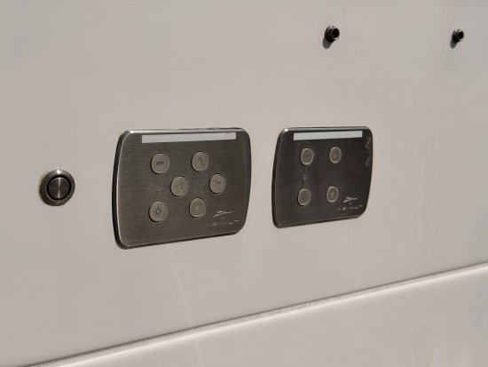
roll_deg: -3.0
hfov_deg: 39.6
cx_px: 244
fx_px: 677
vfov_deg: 30.3
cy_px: 184
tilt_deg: -10.4
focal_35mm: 48
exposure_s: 1/20408
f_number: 1.78
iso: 64
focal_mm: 6.76
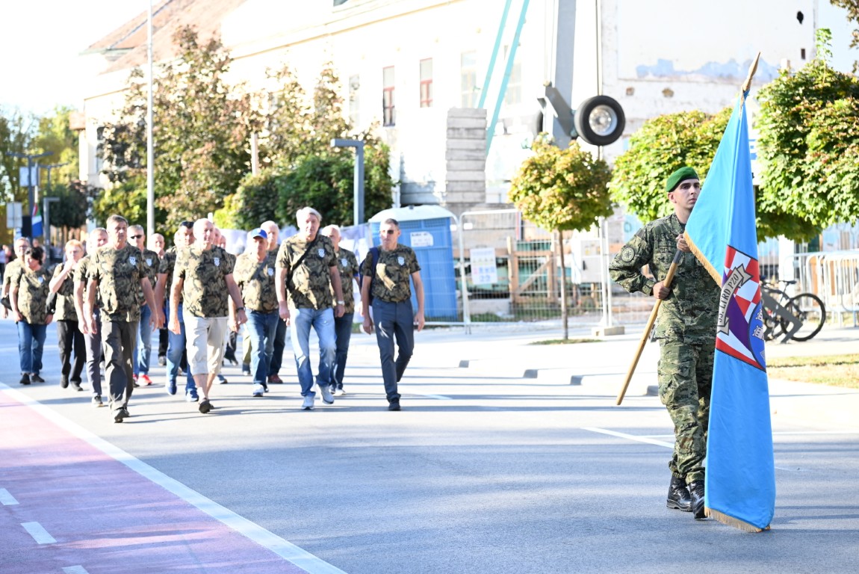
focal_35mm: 89
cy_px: 287
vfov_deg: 15.4
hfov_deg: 22.9
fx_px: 2125
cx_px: 430
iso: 400
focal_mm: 89
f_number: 4
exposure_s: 1/400
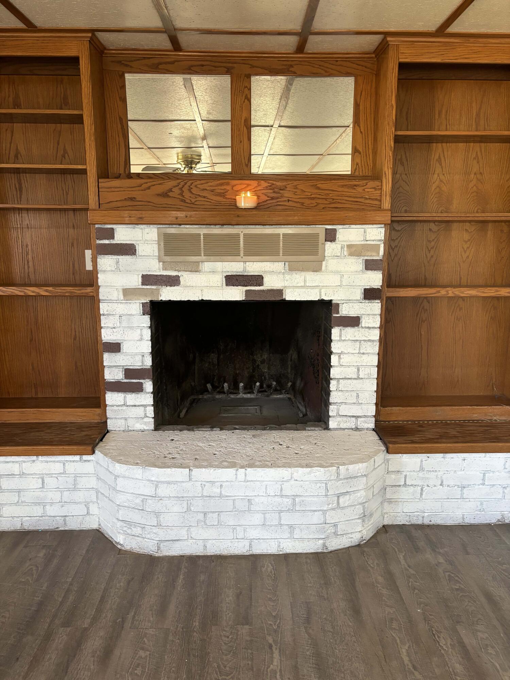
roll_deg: -0.1
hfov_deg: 53.1
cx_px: 255
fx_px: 511
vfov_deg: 67.3
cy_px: 340
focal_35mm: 26
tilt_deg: -11.7
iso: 200
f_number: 1.6
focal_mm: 5.96
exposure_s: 1/60
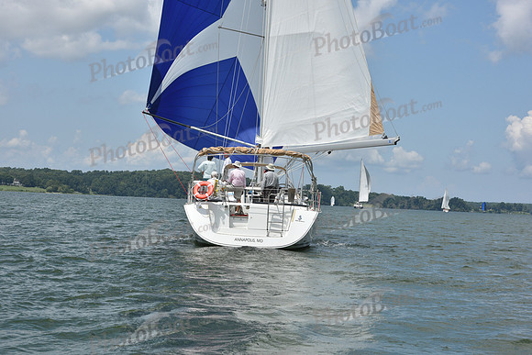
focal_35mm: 70
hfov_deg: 28.8
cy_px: 178
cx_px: 266
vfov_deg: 19.5
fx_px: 1035
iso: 320
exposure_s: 1/1000
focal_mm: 70
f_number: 11
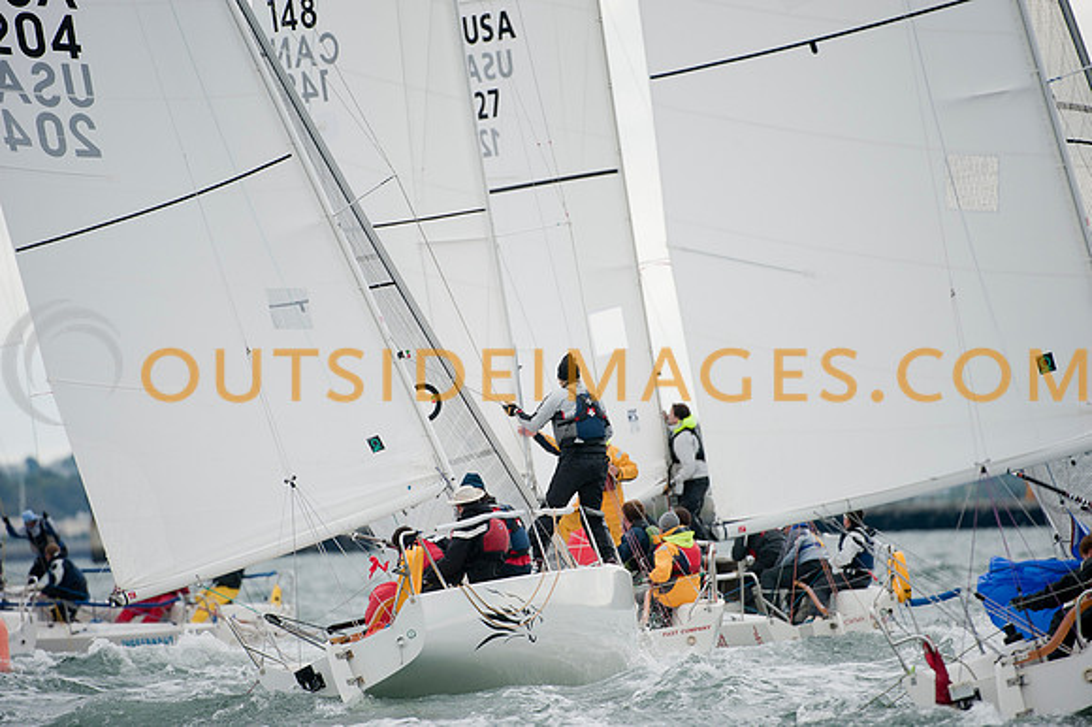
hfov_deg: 5.2
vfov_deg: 3.4
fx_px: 12126
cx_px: 546
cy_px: 364
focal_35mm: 400
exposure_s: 1/1000
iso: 400
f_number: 4
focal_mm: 400
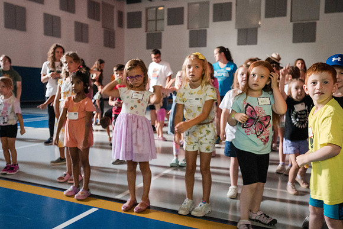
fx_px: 315
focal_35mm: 33
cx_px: 168
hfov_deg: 57.2
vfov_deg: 40.0
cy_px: 112
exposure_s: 1/60
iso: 12800
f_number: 4
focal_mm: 30
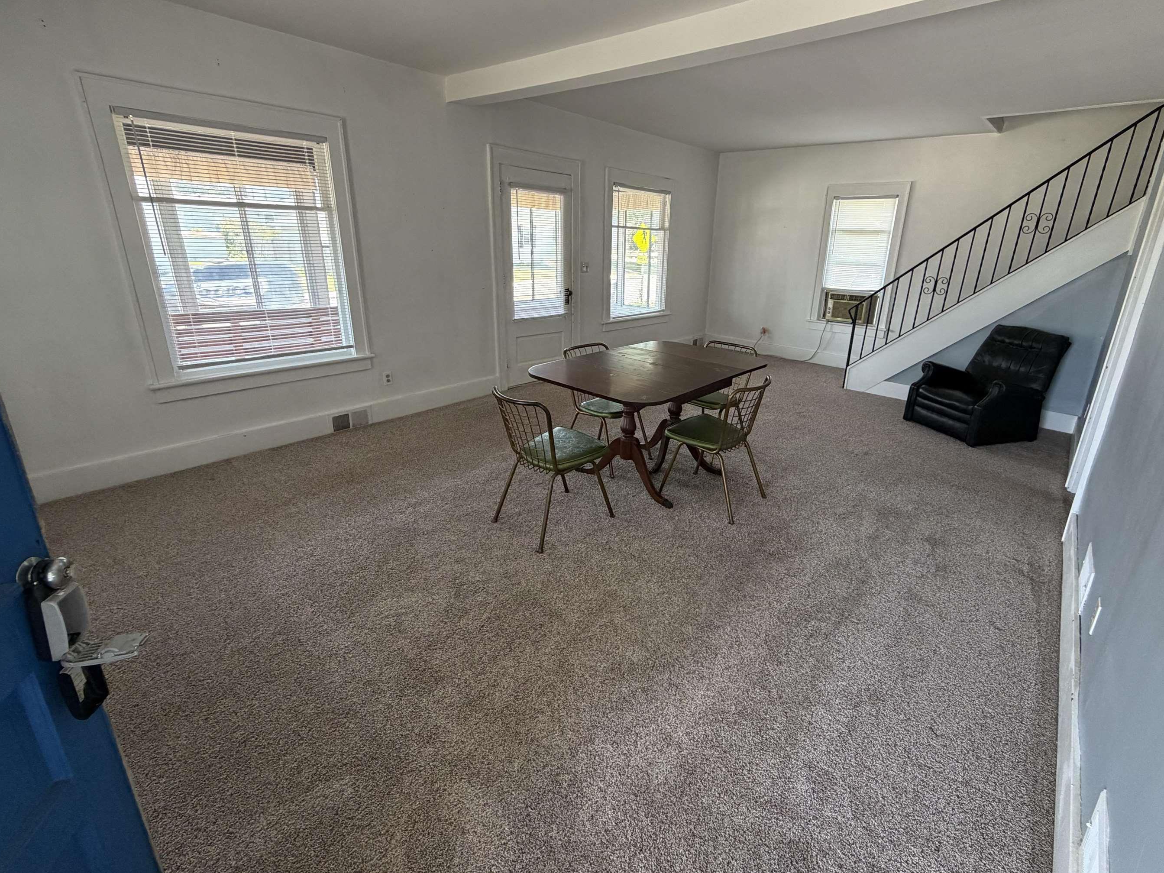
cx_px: 638
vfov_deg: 78.0
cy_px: 414
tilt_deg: -17.7
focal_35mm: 16
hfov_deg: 94.2
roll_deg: -1.3
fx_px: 538
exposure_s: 1/121
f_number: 2.2
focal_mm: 2.22
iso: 250
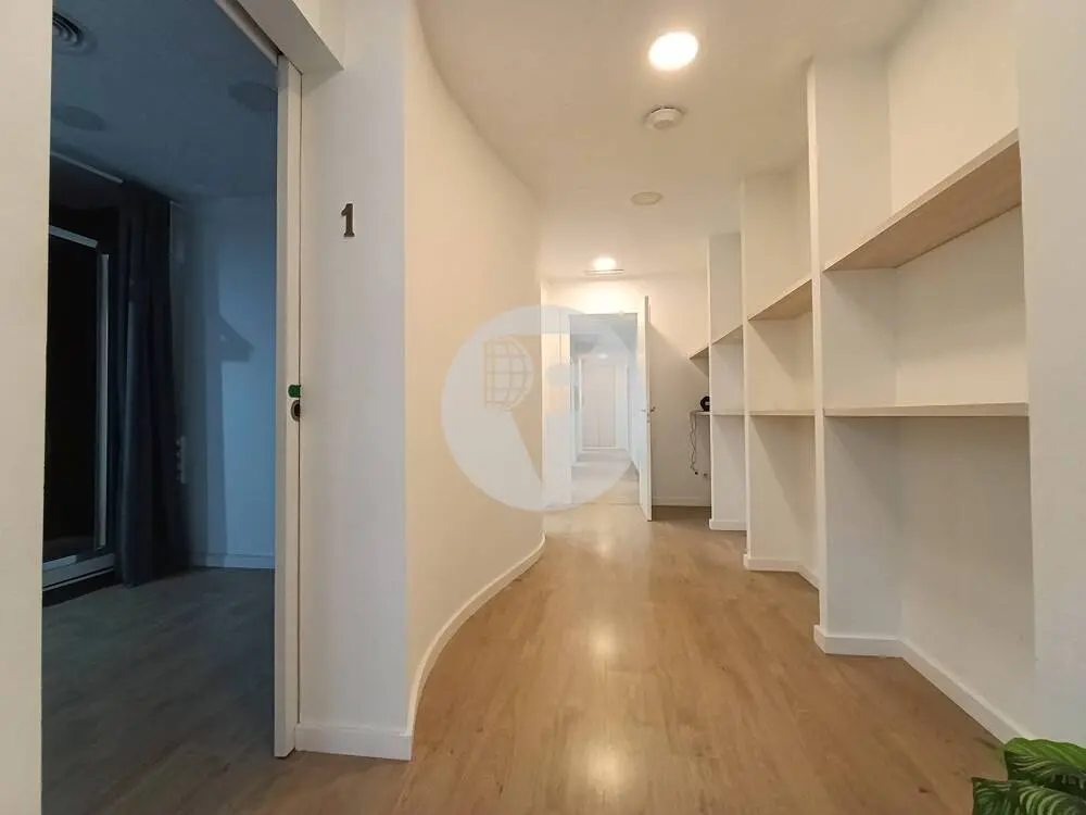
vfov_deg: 81.7
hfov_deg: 98.2
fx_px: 471
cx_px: 543
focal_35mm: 15
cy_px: 408
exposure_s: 1/33.3
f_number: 2.2
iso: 320
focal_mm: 1.65
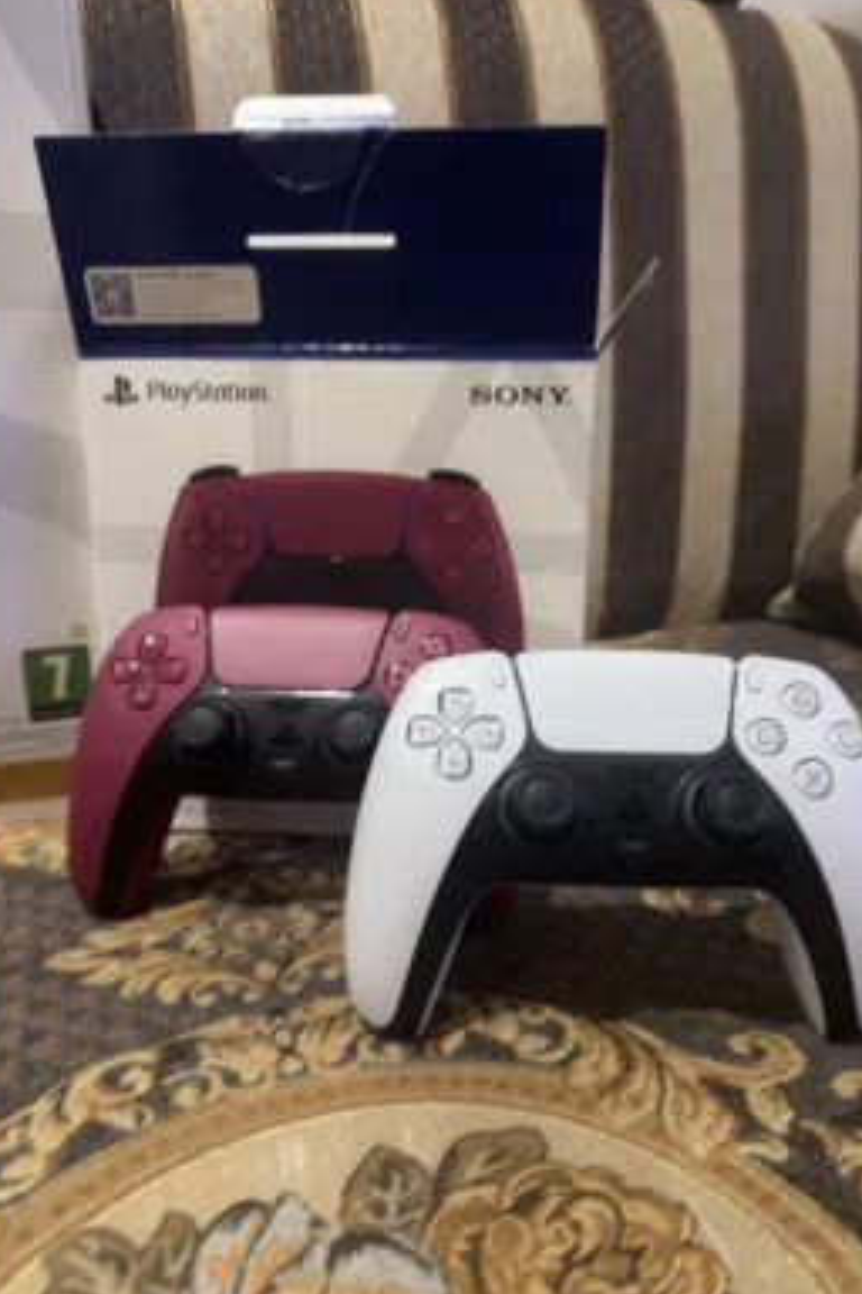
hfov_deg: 49.5
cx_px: 458
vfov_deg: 69.4
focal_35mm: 26
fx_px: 934
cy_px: 657
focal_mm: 6.76
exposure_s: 1/17
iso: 800
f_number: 1.78
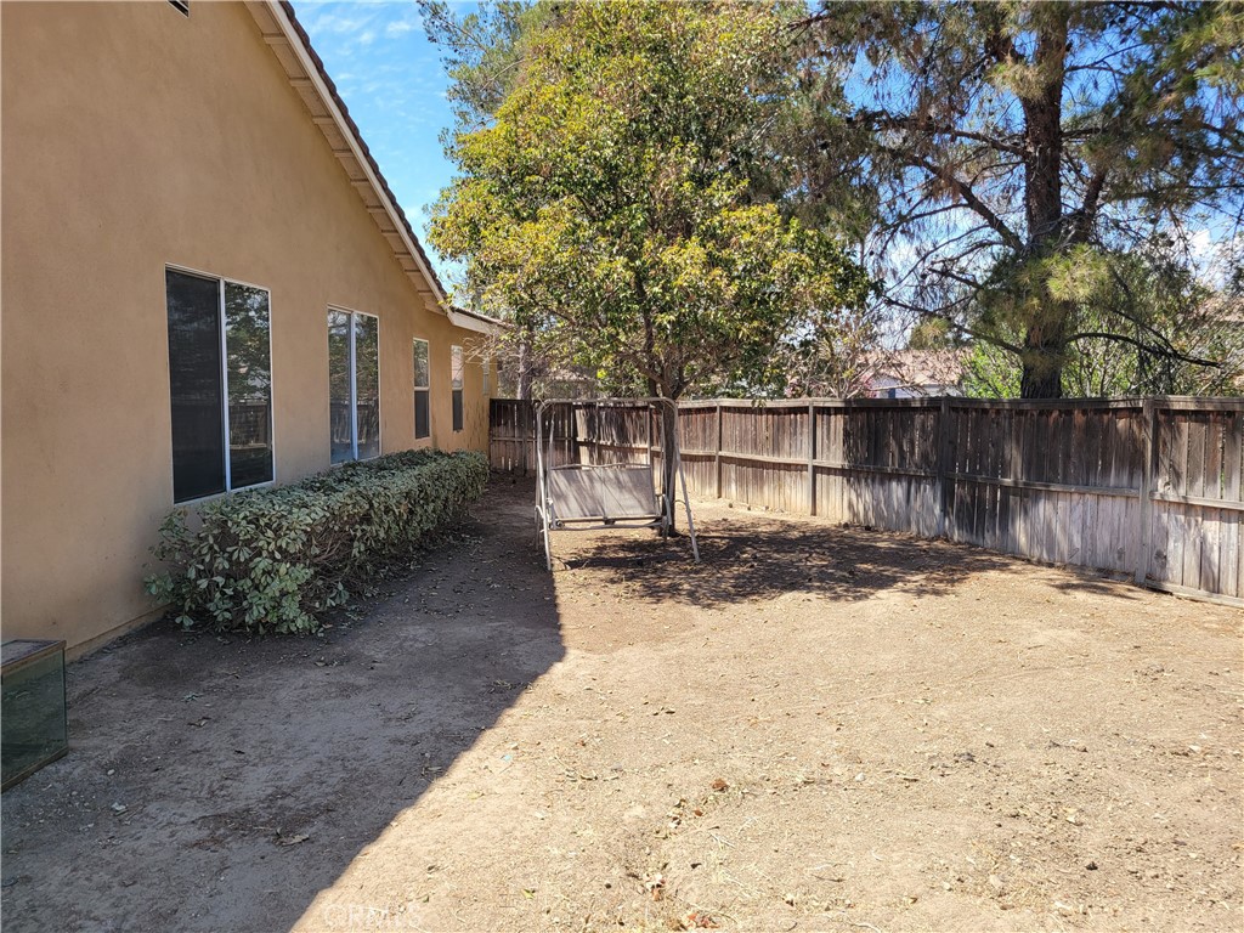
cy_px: 466
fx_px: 934
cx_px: 622
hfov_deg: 67.3
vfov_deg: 53.1
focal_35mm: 26
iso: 40
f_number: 1.8
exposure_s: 1/1047
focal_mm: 5.4
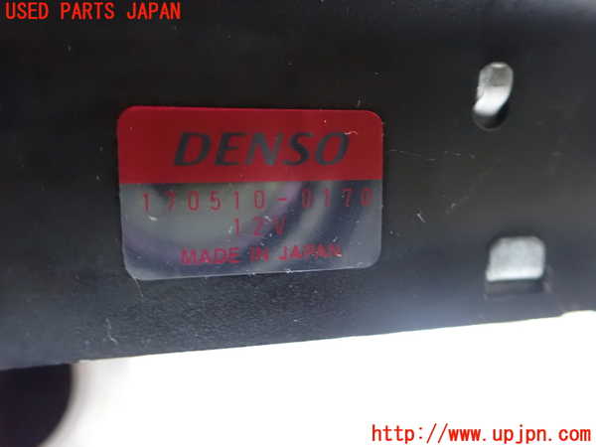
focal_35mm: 30
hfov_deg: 60.0
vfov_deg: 46.8
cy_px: 224
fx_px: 517
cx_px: 298
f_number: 2.3
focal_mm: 5.4
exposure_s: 1/20
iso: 1600
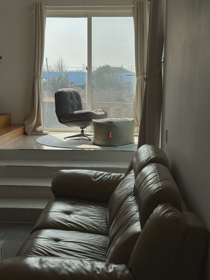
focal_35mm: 48
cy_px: 140
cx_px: 105
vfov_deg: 39.7
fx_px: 388
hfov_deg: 30.3
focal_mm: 6.86
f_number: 1.78
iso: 64
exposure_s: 1/3597
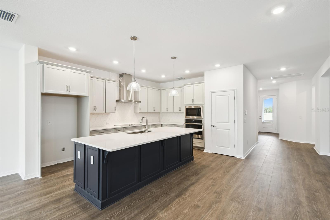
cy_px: 110
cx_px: 165
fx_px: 137
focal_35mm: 15
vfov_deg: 77.3
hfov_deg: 100.4
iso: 100
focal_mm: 10
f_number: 7.1
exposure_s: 1/13
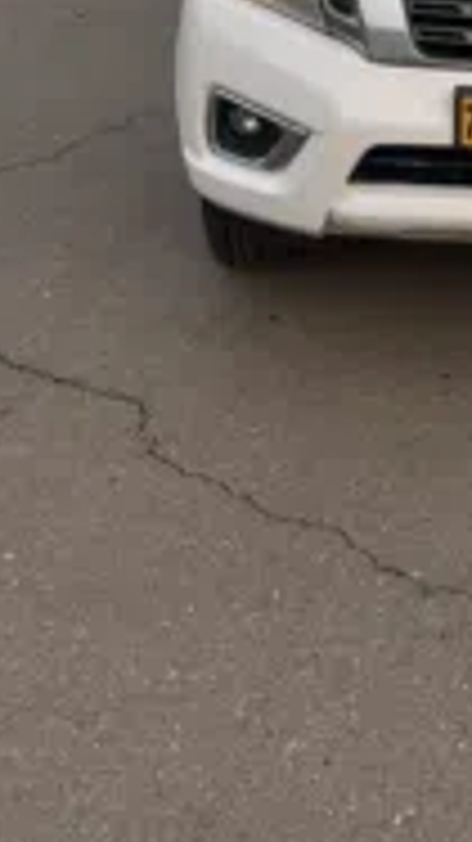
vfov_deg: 33.3
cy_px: -45
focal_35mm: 56
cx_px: 548
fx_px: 1248
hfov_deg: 20.2
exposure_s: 1/276
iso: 80
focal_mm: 6.86
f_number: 1.78
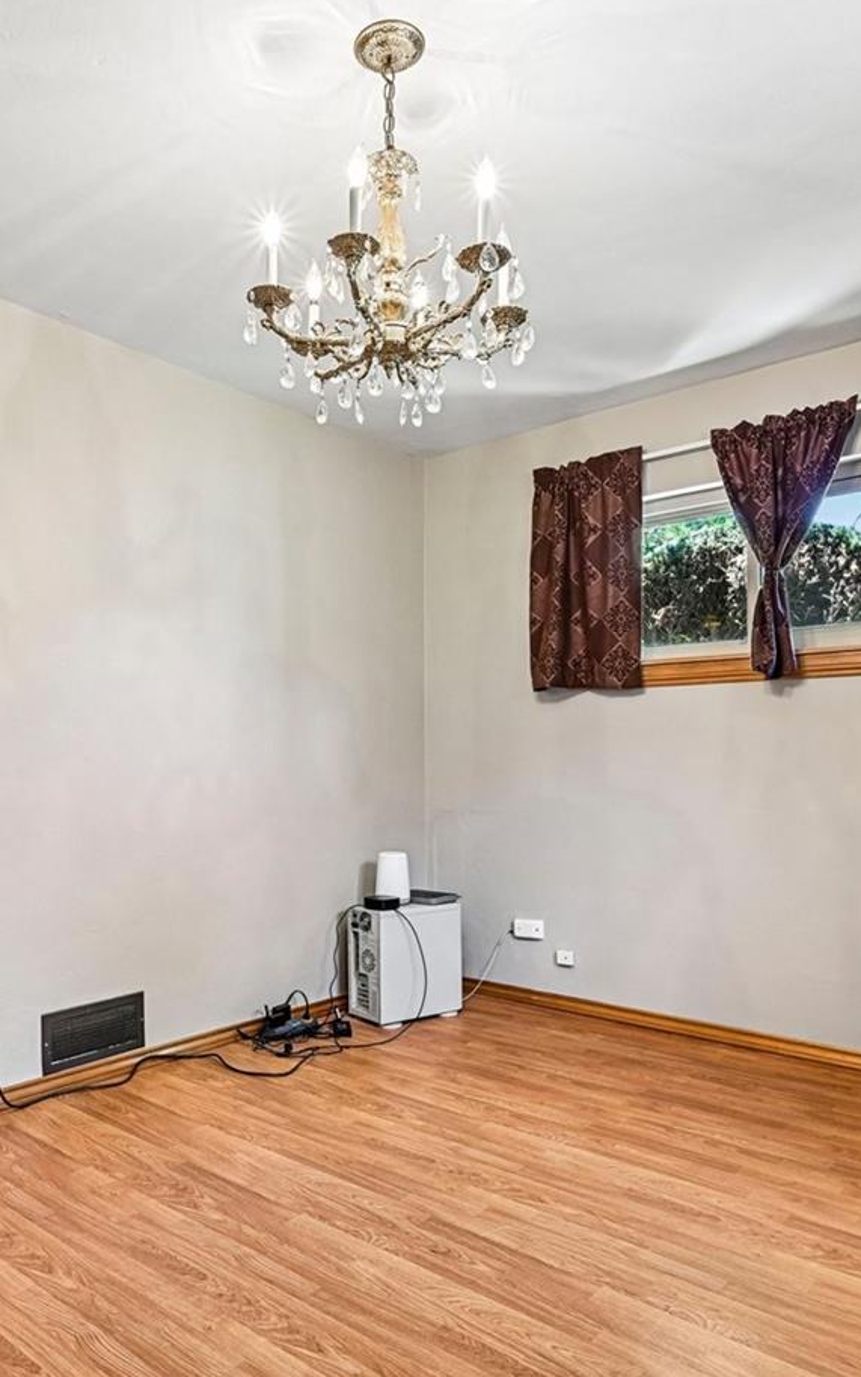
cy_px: 736
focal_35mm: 25
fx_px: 938
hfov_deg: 48.5
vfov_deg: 72.4
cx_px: 290
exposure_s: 1/4
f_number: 10
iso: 400
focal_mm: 14
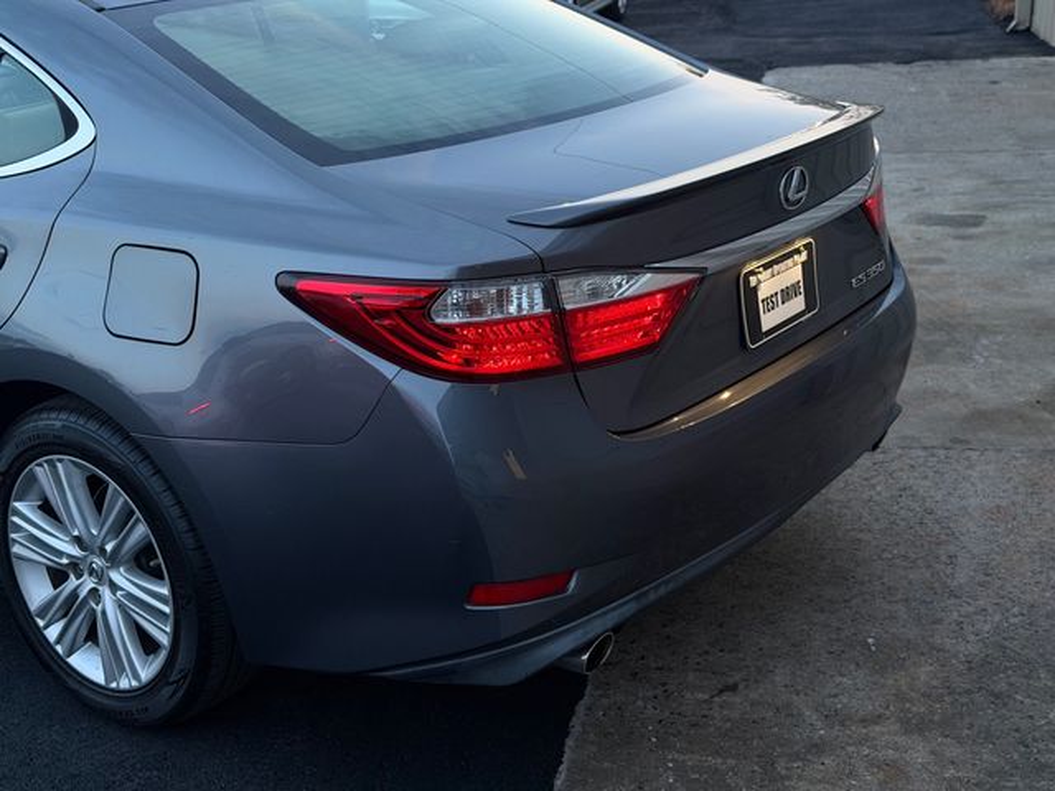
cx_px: 528
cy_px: 396
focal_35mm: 48
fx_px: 1463
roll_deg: +2.1
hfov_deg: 39.7
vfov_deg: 30.3
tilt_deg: -18.4
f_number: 1.78
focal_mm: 6.76
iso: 250
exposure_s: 1/60
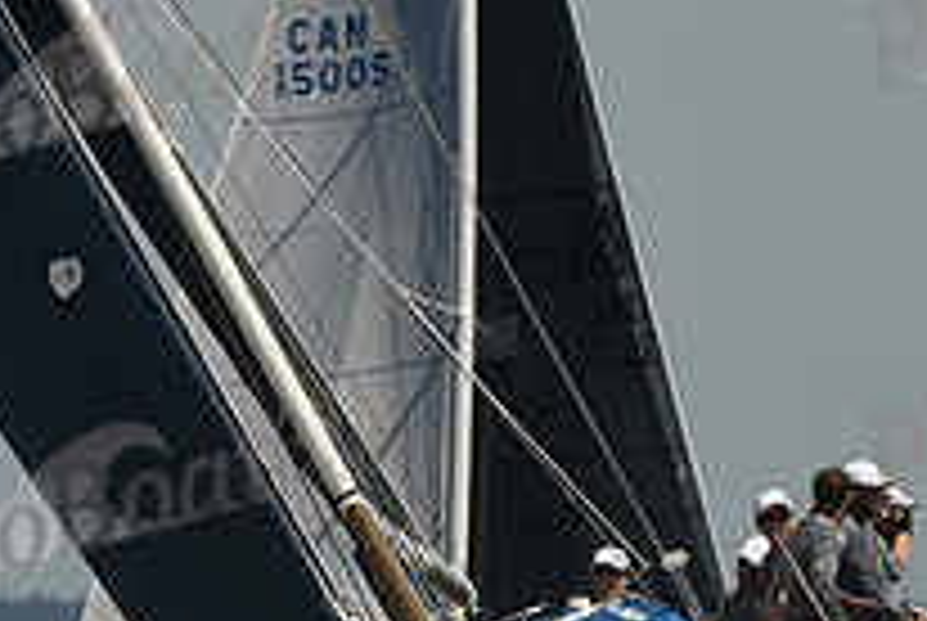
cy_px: 686
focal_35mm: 1125
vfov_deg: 1.2
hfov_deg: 1.8
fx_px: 29010
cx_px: 634
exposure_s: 1/1000
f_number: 8
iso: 250
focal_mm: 400
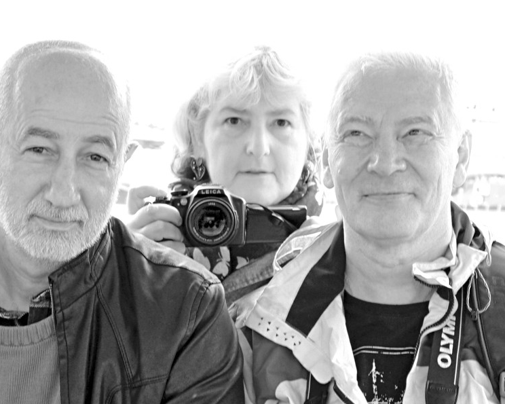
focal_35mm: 134
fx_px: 2003
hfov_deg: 14.4
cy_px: 202
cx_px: 233
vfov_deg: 11.5
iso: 125
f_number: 3.5
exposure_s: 1/60
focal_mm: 20.4
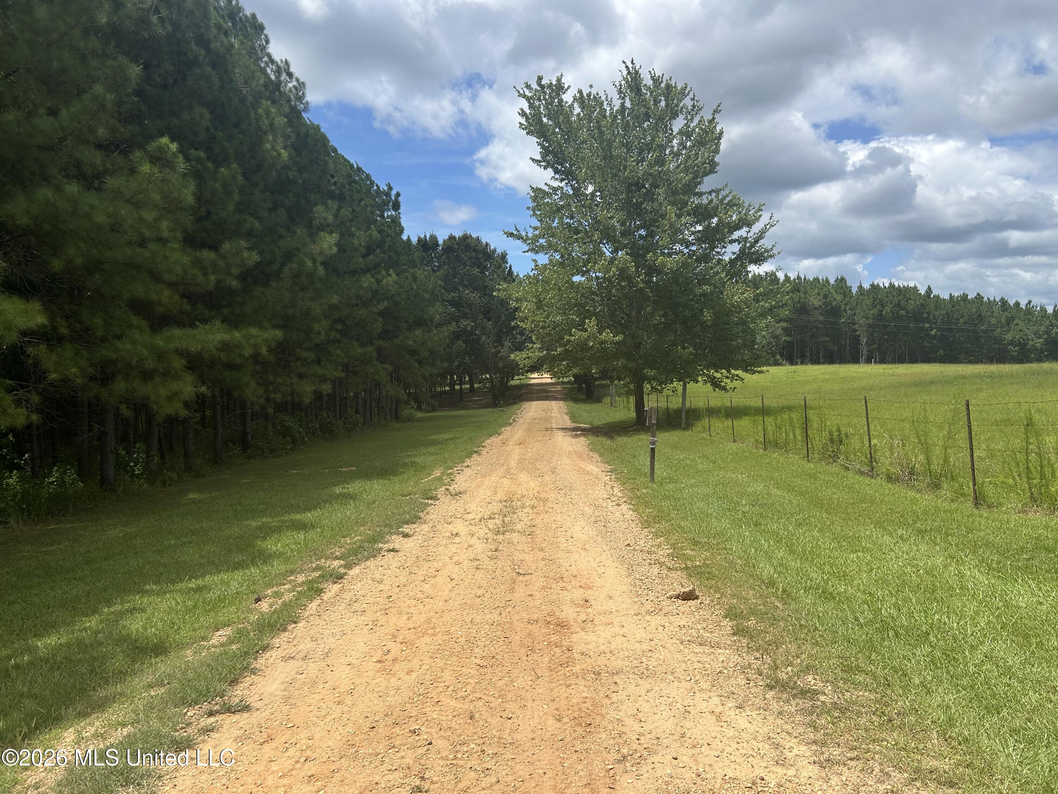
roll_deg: +0.6
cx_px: 529
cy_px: 397
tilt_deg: -3.0
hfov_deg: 67.3
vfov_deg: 53.1
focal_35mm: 26
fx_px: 795
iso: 50
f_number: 1.5
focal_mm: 5.7
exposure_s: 1/5076
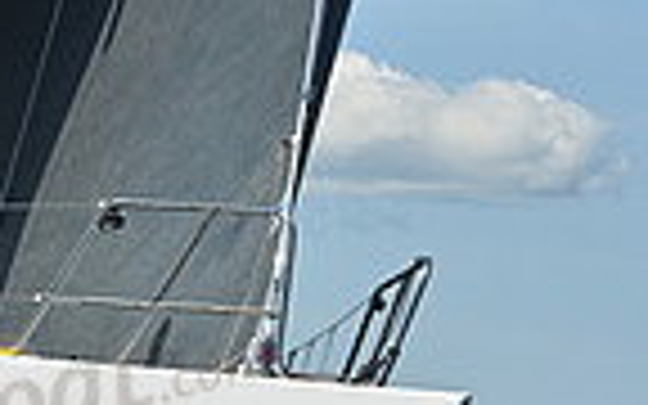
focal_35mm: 288
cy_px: 254
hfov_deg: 7.1
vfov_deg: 4.6
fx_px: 5086
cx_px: -594
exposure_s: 1/1000
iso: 320
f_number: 11
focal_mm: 70
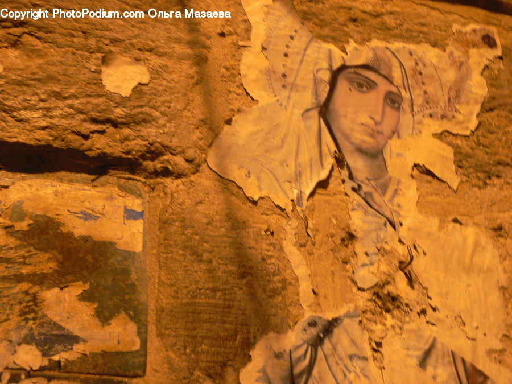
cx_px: 256
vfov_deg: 35.1
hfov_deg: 45.8
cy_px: 192
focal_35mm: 41
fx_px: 606
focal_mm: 8.6
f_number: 2.8
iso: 200
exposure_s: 1/8
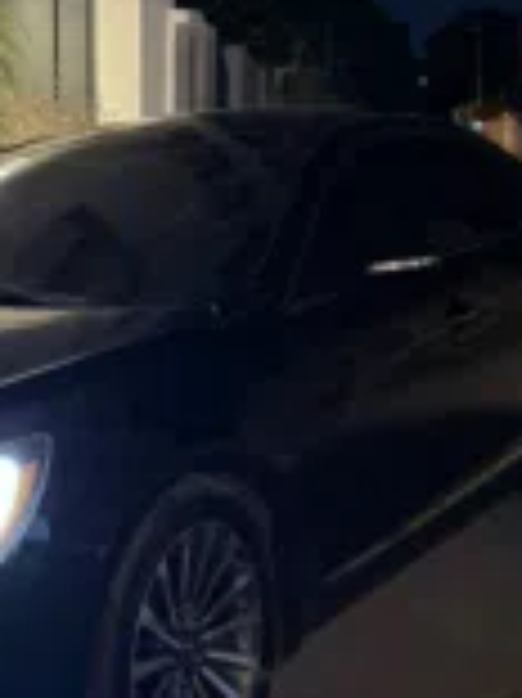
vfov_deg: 31.0
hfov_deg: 23.0
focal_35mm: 62
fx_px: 1248
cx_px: 40
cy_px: 239
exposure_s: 1/33
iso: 640
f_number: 1.78
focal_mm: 6.76
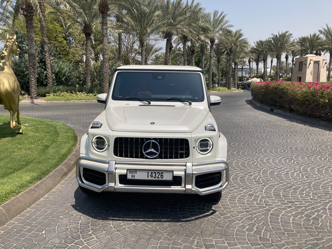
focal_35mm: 28
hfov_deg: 63.4
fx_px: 269
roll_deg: +1.1
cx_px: 166
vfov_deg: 49.7
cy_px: 124
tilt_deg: -9.3
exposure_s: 1/3205
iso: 25
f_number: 1.8
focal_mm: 3.99
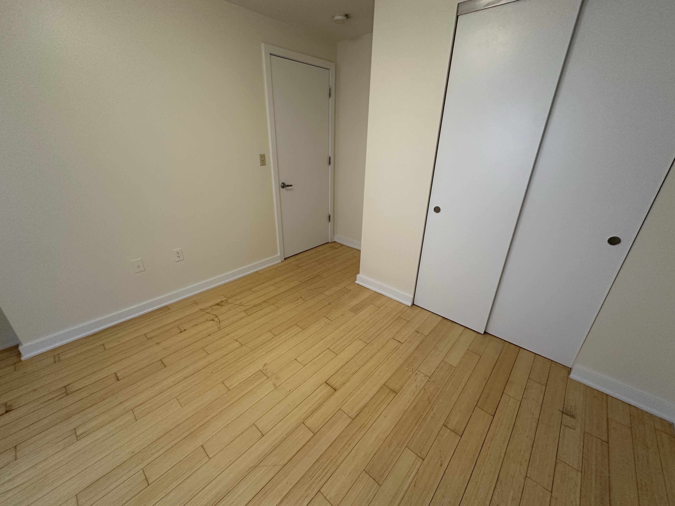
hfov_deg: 102.1
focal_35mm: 14
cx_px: 338
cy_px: 253
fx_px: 273
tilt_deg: -22.6
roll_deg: -1.5
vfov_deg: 85.7
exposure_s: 1/60
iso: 250
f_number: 2.2
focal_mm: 2.22
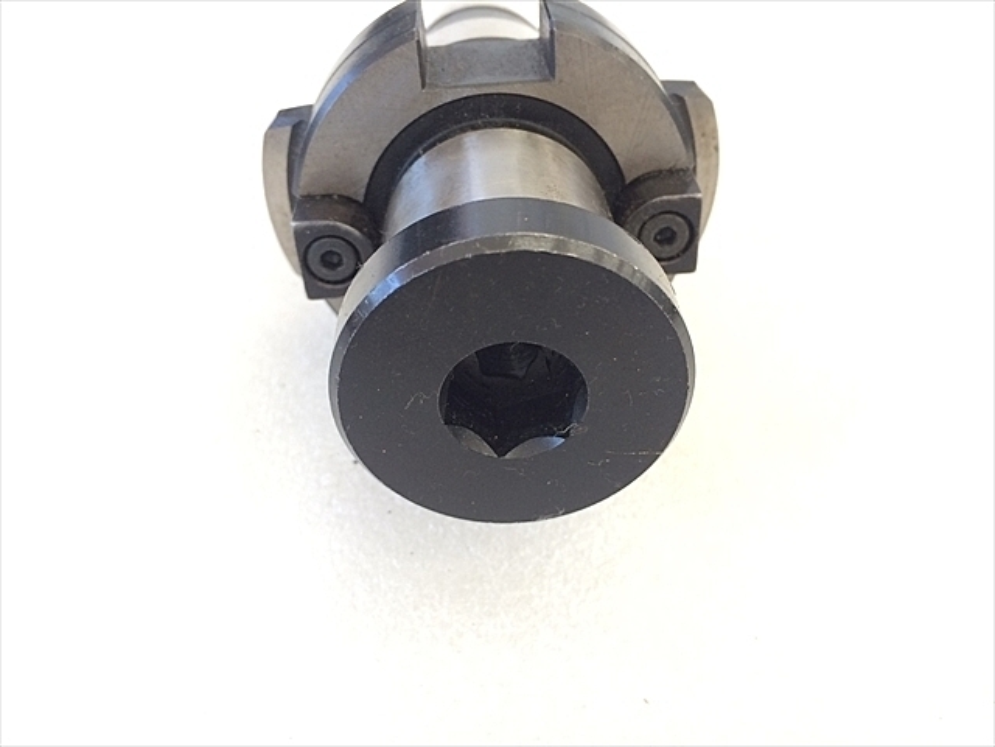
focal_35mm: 29
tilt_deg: -46.9
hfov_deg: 61.7
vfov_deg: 48.2
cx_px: 498
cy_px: 374
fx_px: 834
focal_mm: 4.15
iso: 80
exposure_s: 1/30
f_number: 2.2
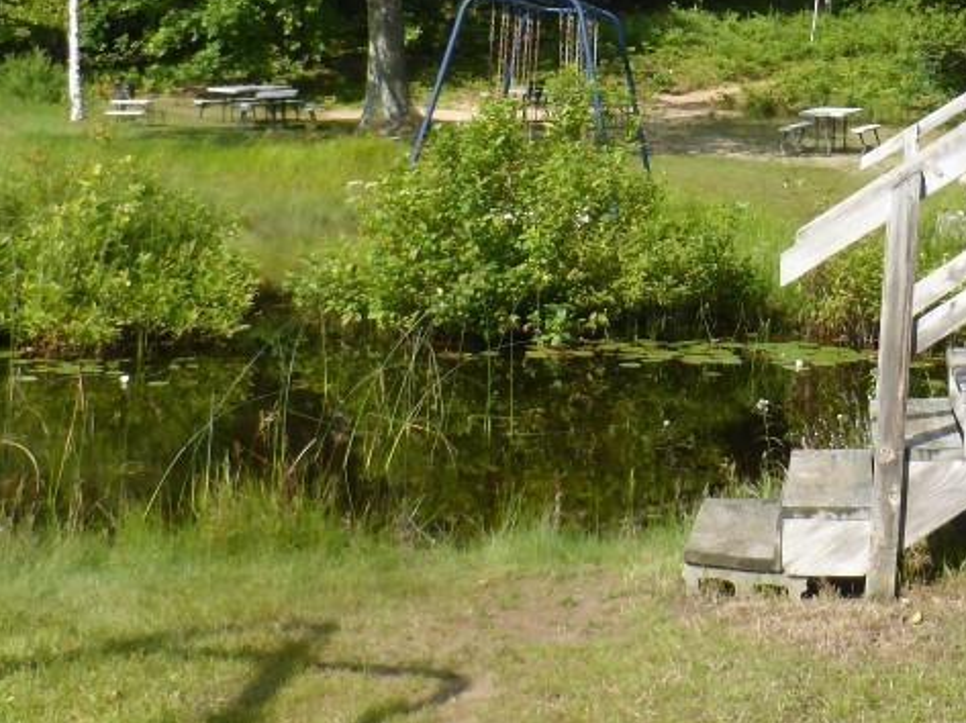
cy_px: -25
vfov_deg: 21.6
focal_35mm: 65
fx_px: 1813
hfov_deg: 29.1
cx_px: 782
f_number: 3.3
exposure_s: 1/800
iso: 100
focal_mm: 4.3
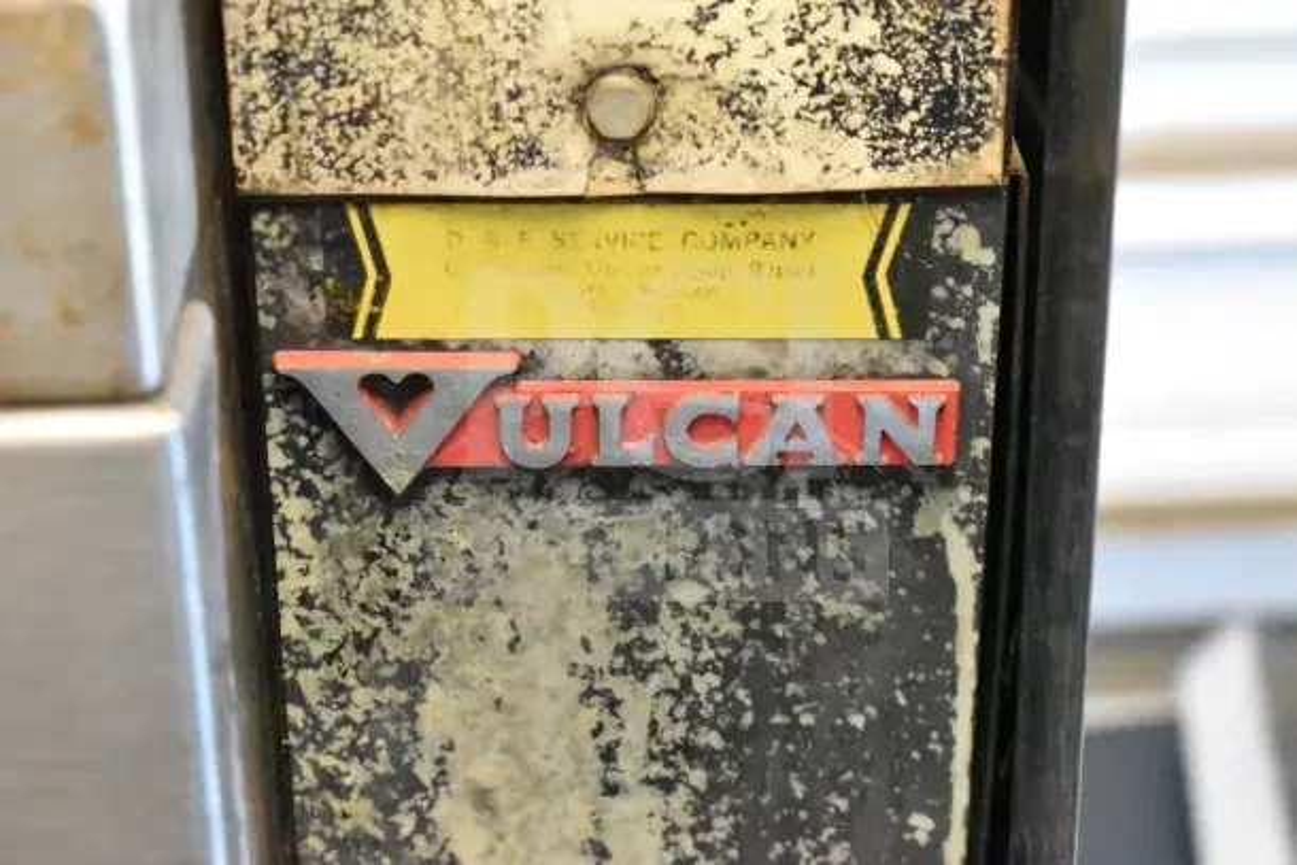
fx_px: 2973
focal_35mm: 82
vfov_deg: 16.6
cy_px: 432
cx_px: 648
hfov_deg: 24.6
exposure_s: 1/100
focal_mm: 55
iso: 18000
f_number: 5.6
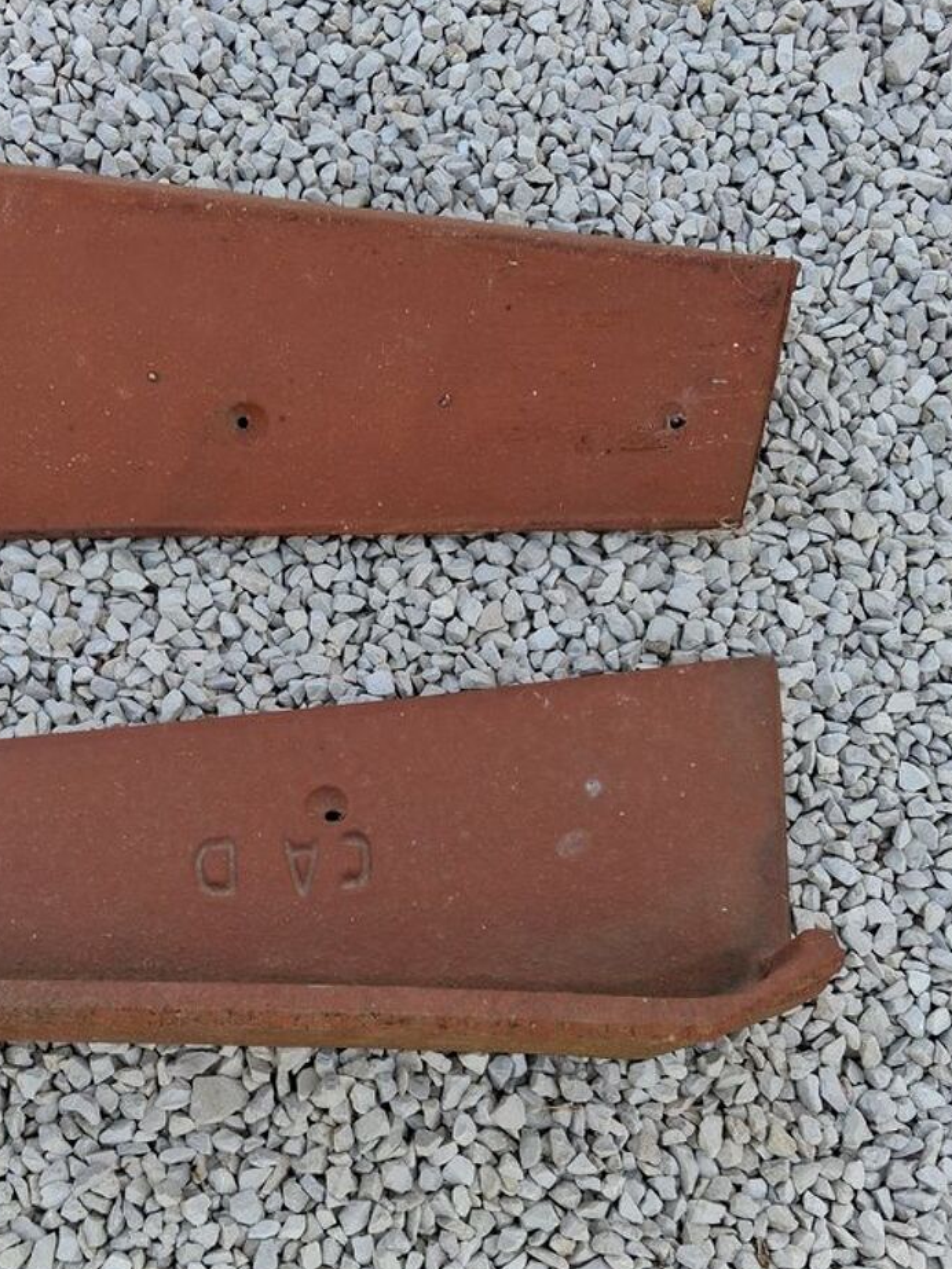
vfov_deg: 47.5
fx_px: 1430
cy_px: 775
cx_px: 362
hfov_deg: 36.6
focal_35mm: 39
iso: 32
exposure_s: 1/100
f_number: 1.8
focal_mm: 4
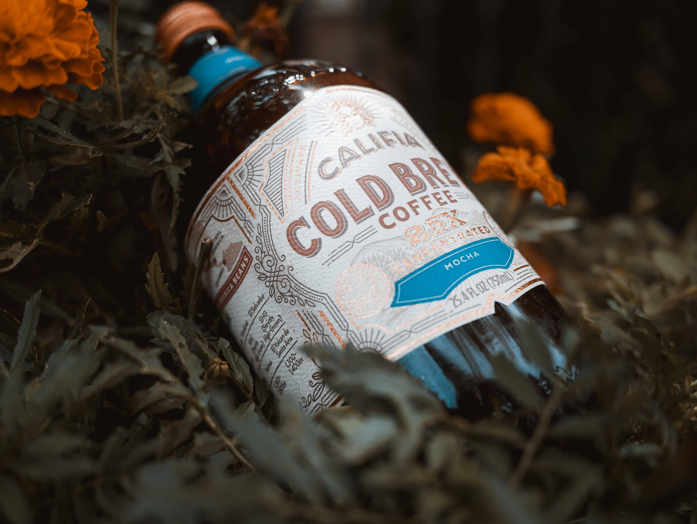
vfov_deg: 36.0
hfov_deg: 46.8
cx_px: 348
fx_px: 806
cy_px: 262
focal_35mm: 40
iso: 200
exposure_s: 1/800
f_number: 2
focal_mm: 20
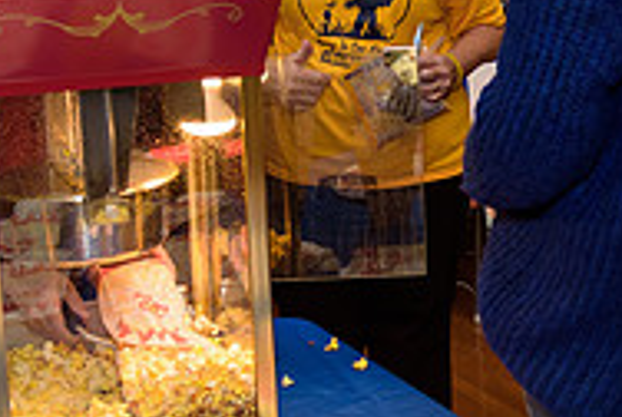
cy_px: 117
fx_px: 1281
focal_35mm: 74
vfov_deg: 18.4
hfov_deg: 26.8
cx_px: 490
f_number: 4
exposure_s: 1/200
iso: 400
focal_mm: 24
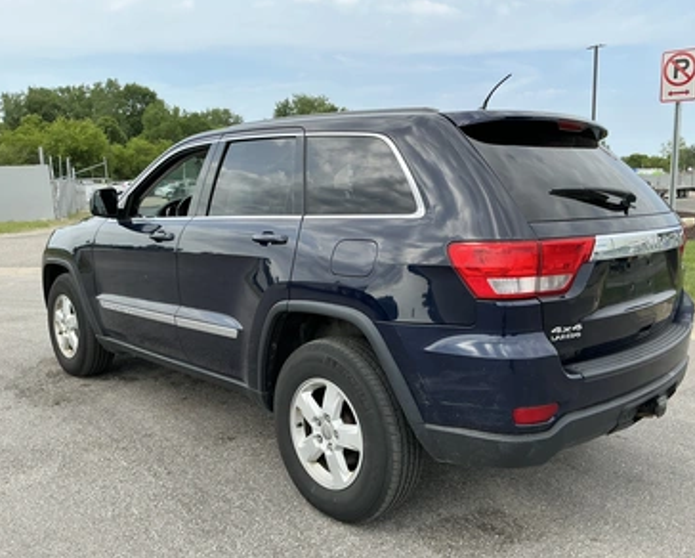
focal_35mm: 30
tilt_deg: -8.3
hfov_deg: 58.6
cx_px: 378
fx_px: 618
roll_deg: +0.1
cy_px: 279
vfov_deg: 48.6
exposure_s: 1/912
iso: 25
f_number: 1.8
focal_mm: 3
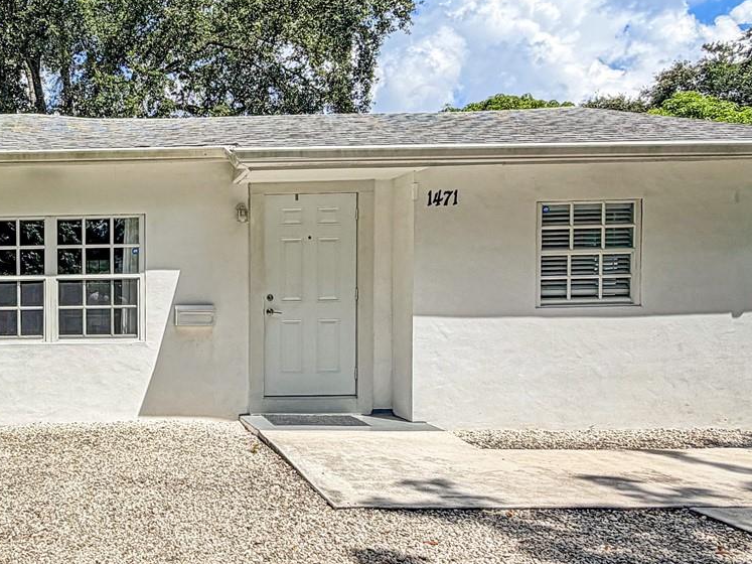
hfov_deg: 52.3
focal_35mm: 30
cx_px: 67
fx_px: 652
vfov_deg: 45.5
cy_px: 156
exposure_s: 1/1200
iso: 20
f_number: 2.2
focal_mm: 2.22
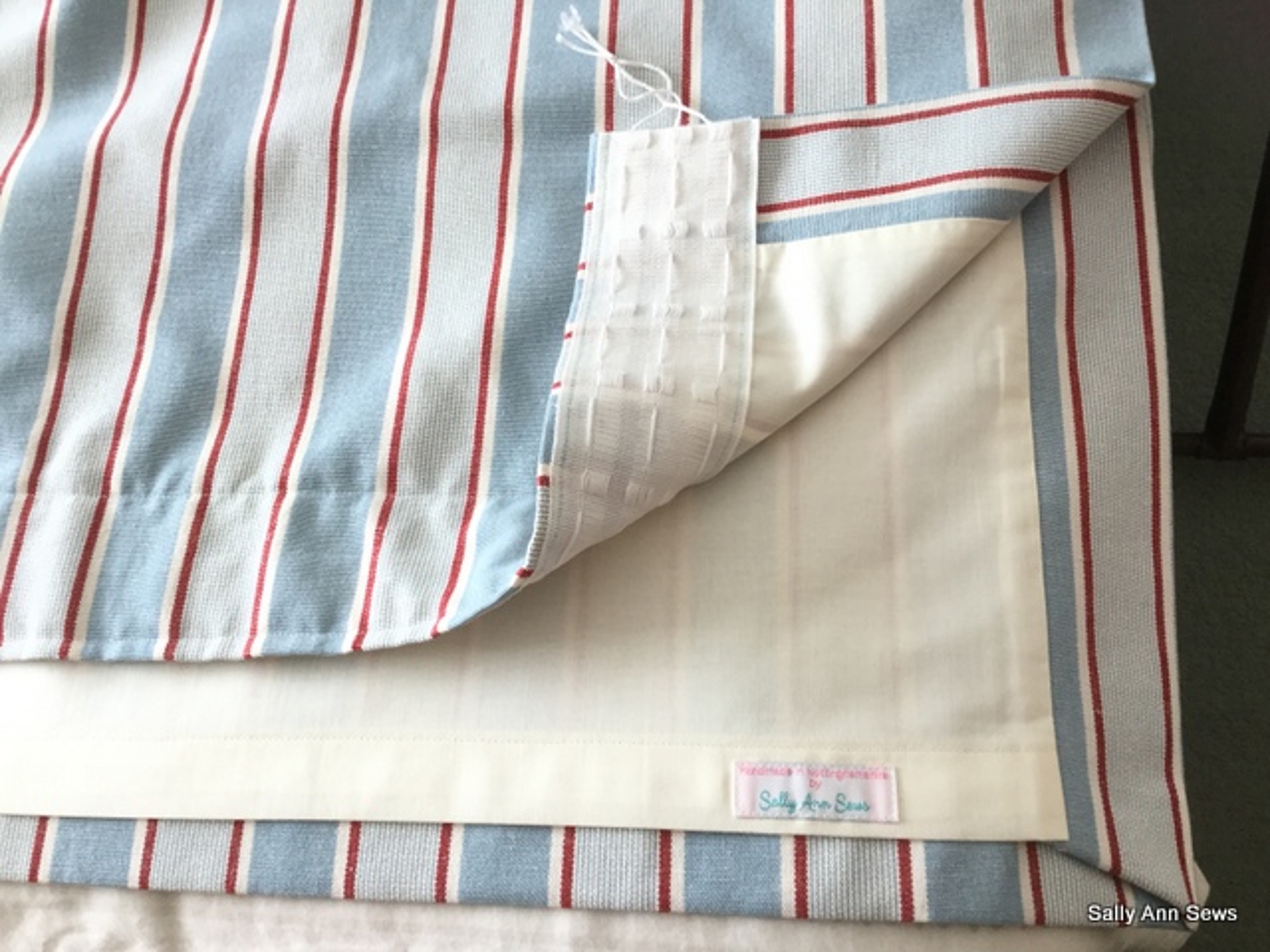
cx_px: 635
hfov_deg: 58.4
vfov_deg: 45.4
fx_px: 1137
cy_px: 476
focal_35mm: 31
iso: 32
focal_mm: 3.3
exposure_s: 1/33
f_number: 2.4
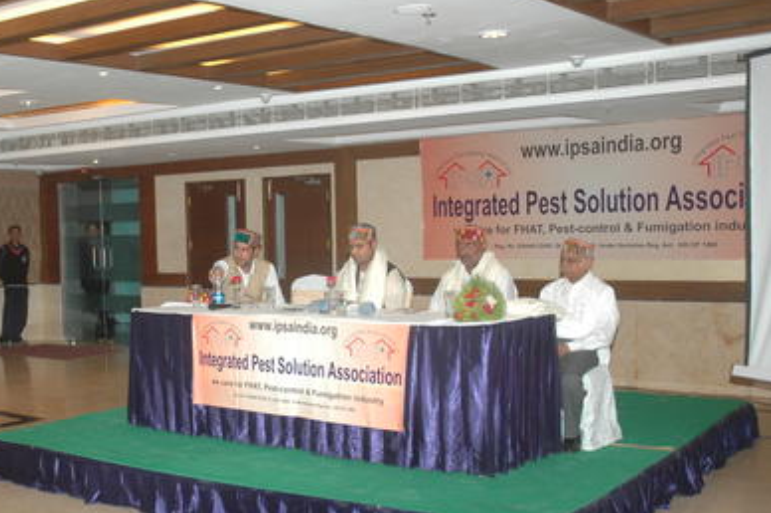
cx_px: 185
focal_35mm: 51
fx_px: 1091
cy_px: 307
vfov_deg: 26.4
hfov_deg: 37.9
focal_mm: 22
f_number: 4.5
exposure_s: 1/60
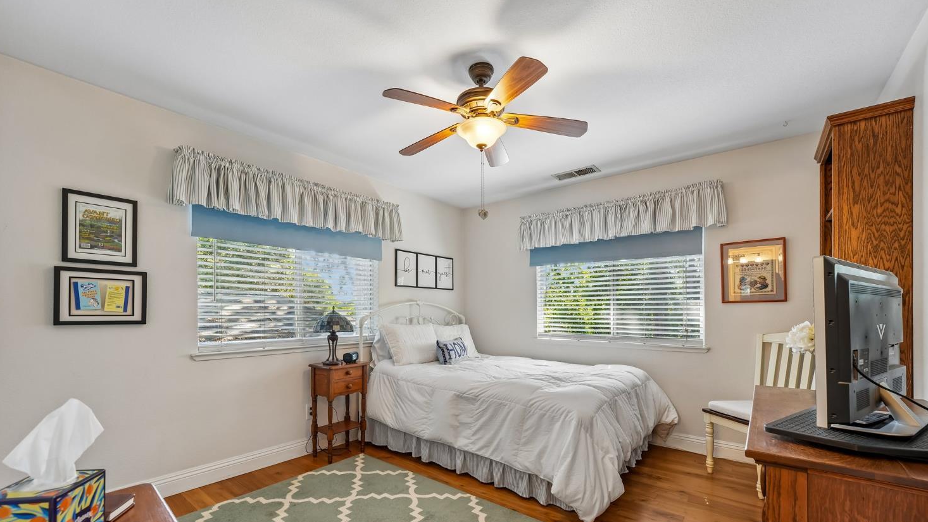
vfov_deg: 69.9
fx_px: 369
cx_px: 458
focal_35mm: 15
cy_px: 310
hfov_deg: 103.0
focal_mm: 14
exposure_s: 1/25
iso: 640
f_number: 8
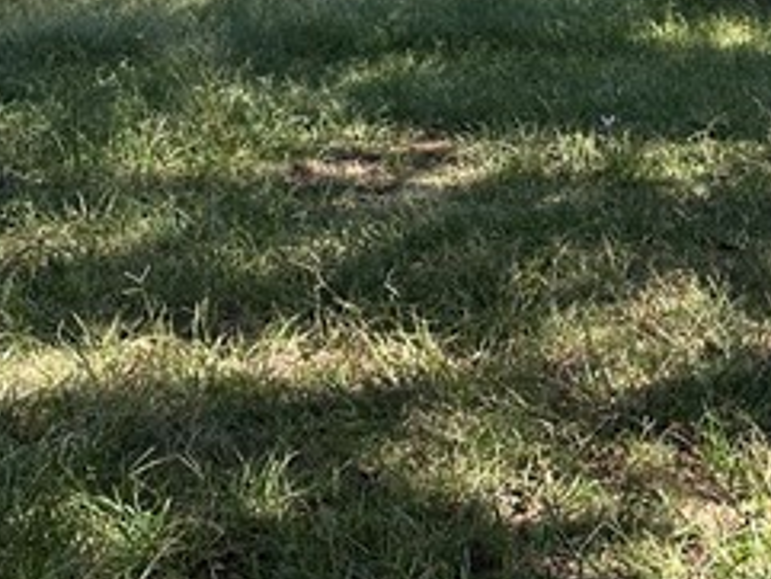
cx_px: 307
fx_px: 2273
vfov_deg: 14.3
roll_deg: -1.9
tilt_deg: -6.8
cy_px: 0
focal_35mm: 102
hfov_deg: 19.2
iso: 80
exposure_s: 1/999
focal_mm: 6.86
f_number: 1.78
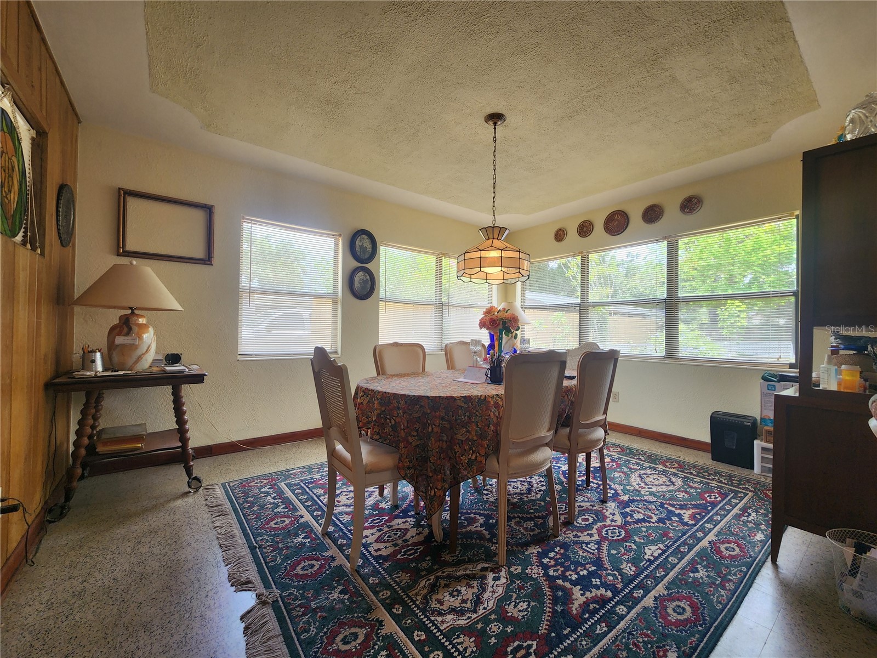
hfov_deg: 106.2
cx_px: 438
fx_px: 329
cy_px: 329
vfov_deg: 89.9
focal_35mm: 13
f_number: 2.2
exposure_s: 1/60
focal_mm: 2.2
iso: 64
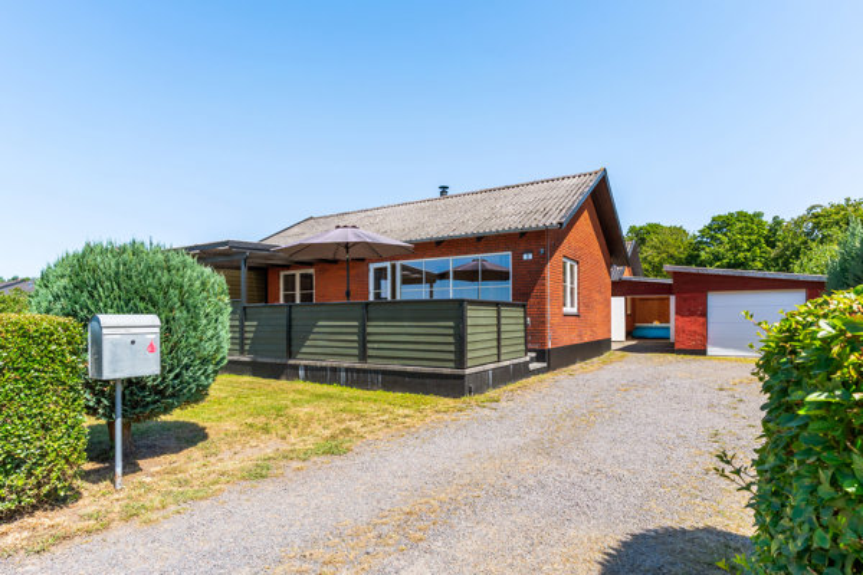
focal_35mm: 19
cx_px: 432
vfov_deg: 64.0
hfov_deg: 86.3
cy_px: 288
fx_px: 460
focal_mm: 12.8
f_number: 8
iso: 200
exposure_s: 1/400
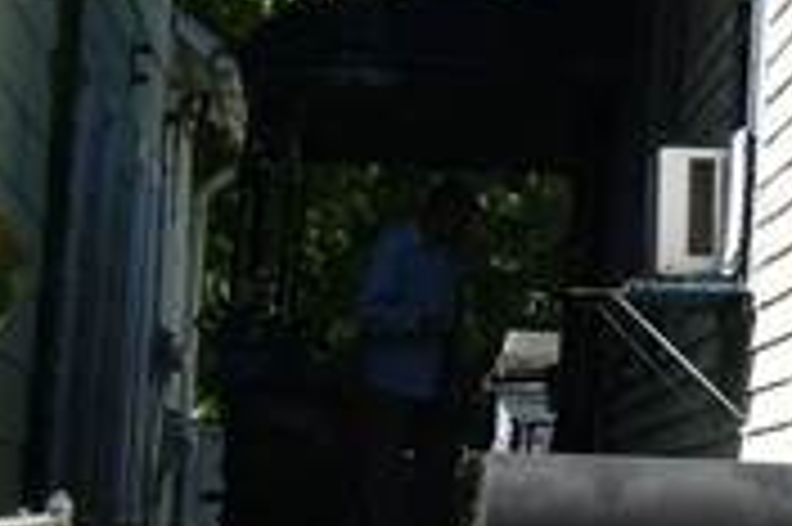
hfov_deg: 9.2
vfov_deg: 7.4
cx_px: 2282
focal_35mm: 185
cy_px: 58
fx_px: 4066
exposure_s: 1/200
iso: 100
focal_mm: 20
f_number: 9
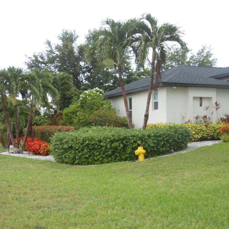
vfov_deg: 33.4
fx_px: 382
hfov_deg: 33.4
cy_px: 115
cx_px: 108
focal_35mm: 51
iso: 80
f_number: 3.8
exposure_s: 1/100
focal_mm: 7.7
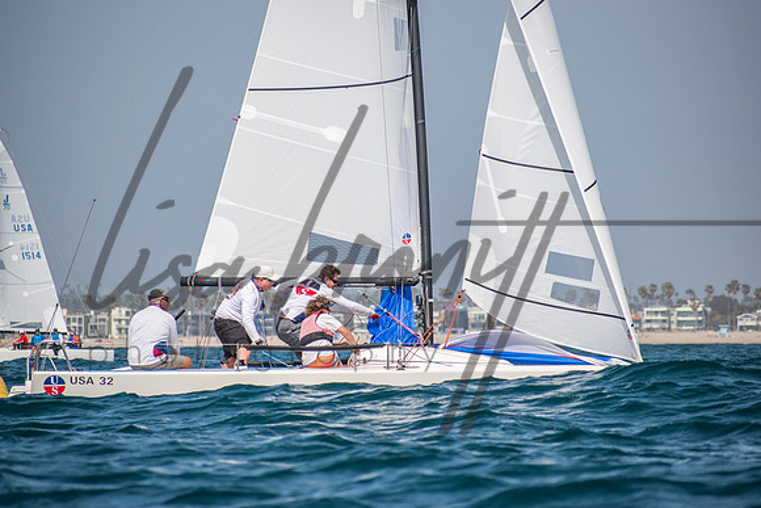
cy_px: 254
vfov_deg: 4.4
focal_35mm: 315
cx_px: 380
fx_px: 6660
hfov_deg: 6.5
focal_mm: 210
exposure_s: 1/1250
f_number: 6.3
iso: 200
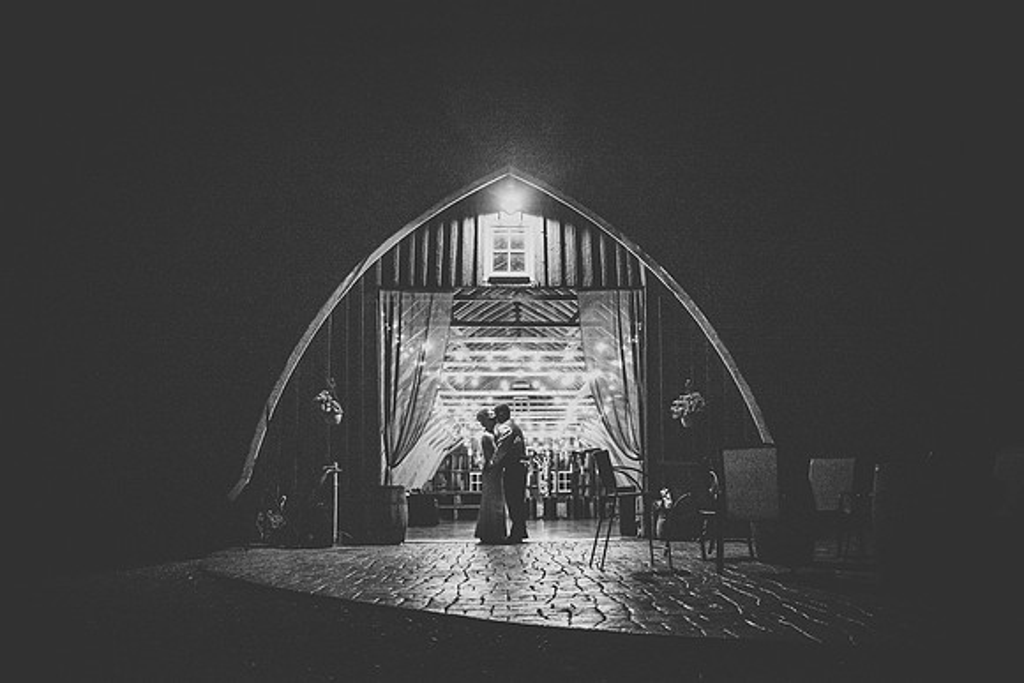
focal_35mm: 28
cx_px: 512
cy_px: 342
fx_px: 810
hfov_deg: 64.6
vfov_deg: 45.7
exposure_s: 1/160
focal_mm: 28
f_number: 2.8
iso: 1250
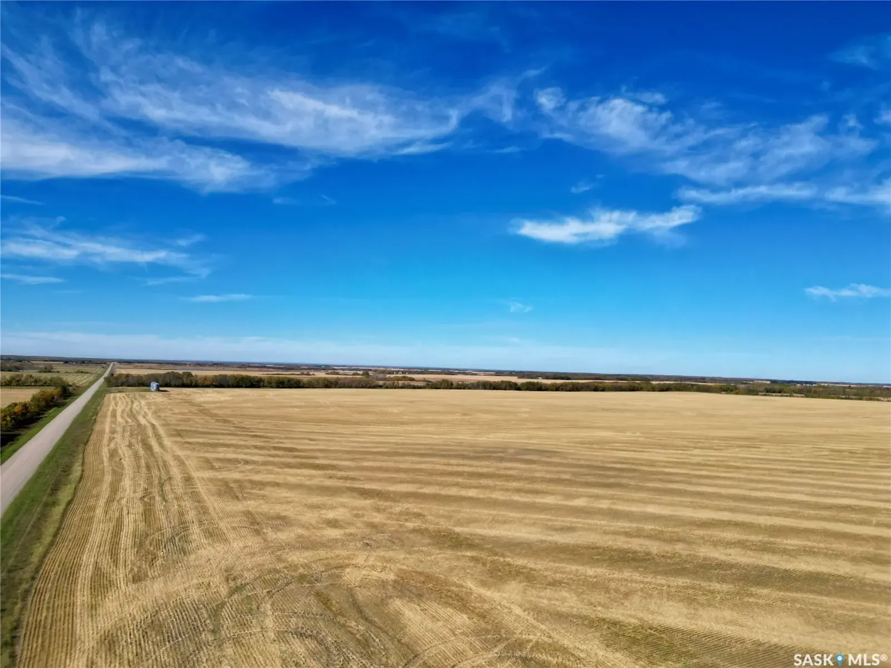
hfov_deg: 71.6
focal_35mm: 24
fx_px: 618
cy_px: 334
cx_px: 446
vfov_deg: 56.8
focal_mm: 6.72
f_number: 1.7
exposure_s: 1/3200
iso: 100
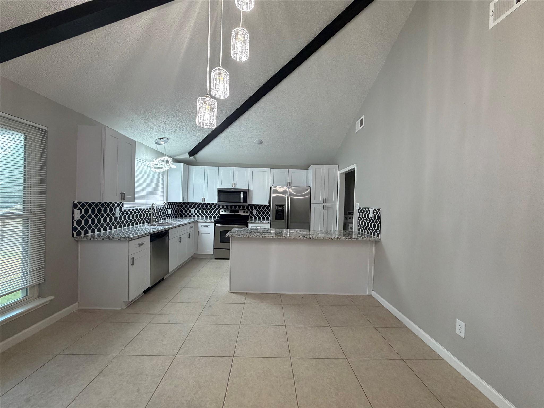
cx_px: 272
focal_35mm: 14
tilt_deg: -0.6
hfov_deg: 102.1
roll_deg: -1.4
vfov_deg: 85.7
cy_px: 204
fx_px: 220
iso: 250
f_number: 2.2
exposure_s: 1/120
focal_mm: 2.22
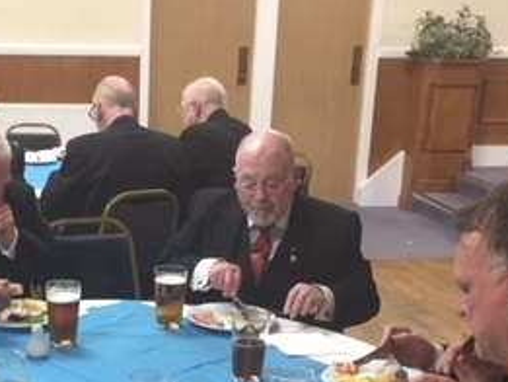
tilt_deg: -18.6
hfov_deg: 26.9
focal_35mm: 71
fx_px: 1042
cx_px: 101
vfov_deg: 20.2
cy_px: 366
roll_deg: -1.8
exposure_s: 1/33
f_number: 2.2
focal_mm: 4.15
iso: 100
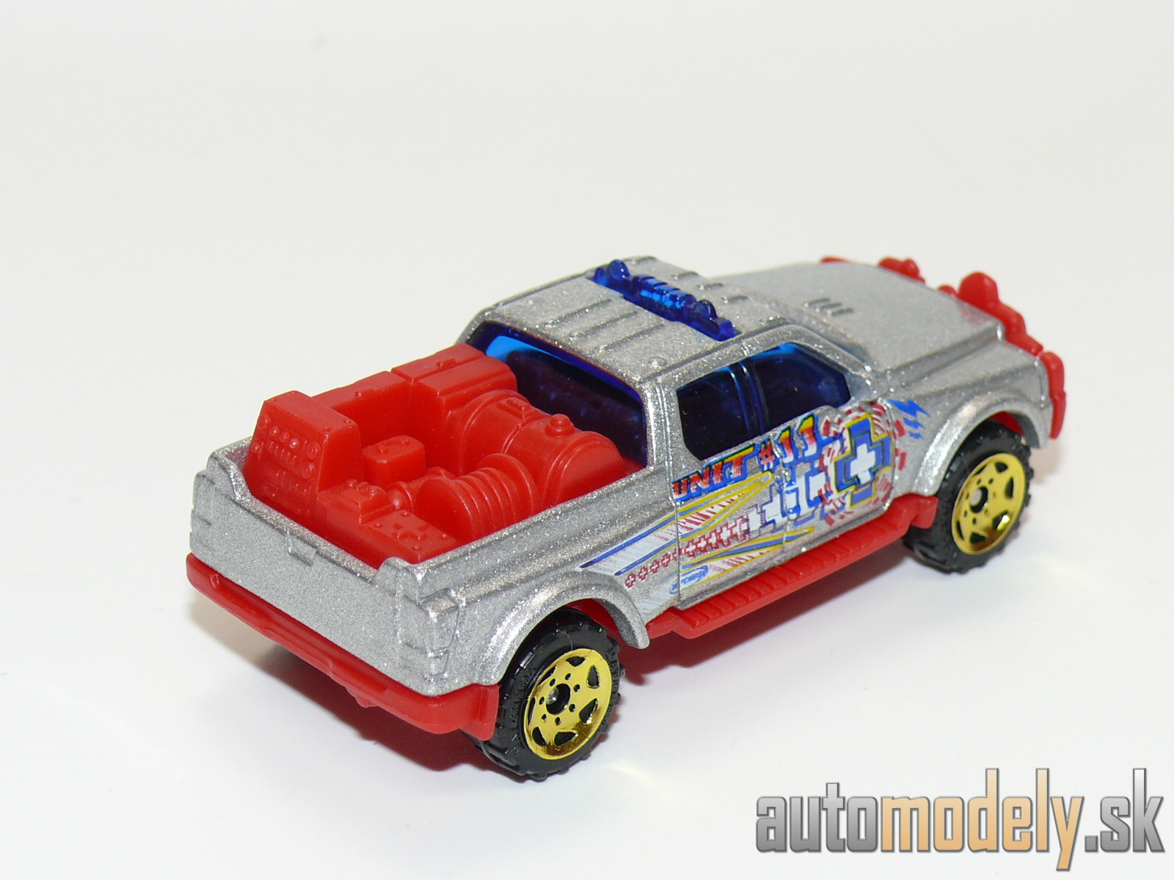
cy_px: 440
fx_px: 3561
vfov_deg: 14.1
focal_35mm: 105
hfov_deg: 18.7
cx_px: 587
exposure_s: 1/30
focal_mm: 13.7
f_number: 4
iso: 100
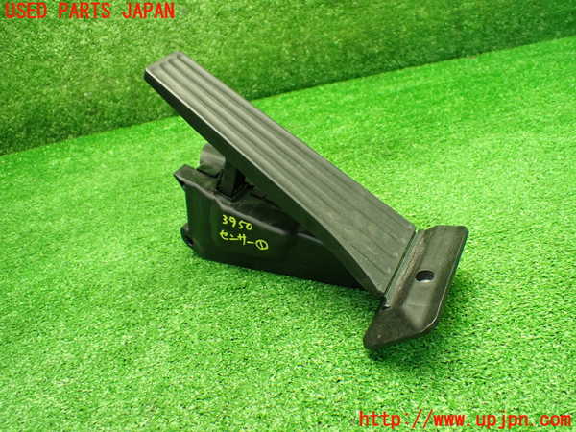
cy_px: 216
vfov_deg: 46.8
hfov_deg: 60.0
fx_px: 499
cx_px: 288
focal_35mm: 30
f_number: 2.3
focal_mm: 5.4
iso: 800
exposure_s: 1/80
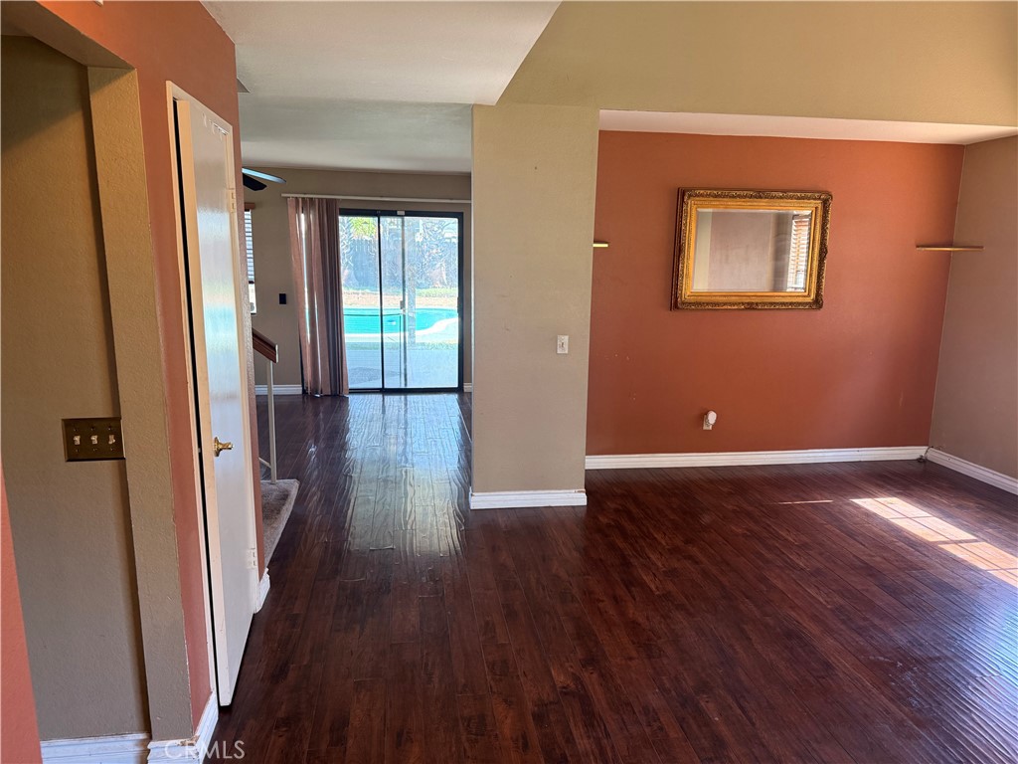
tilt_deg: -11.0
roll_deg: -1.2
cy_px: 382
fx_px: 706
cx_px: 509
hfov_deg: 71.6
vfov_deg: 56.8
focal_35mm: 24
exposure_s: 1/151
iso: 200
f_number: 1.78
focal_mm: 6.76
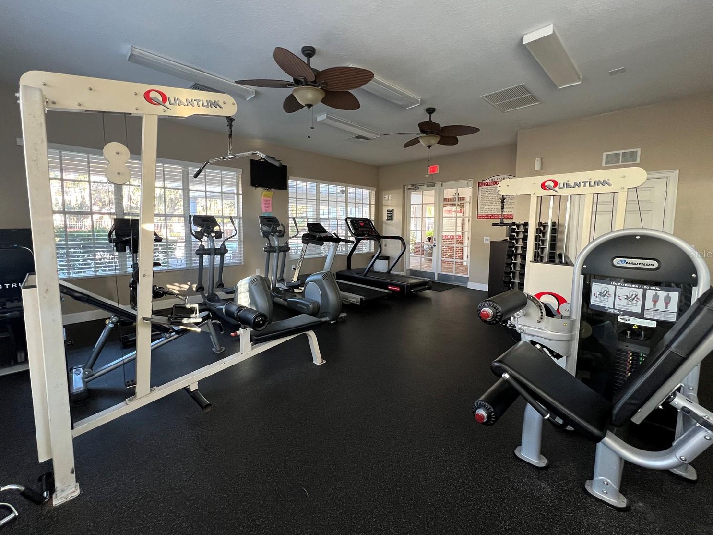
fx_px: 288
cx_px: 352
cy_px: 254
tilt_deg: -5.1
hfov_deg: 102.1
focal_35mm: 14
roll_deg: -0.3
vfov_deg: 85.6
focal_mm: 1.57
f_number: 1.8
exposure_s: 1/71
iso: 250
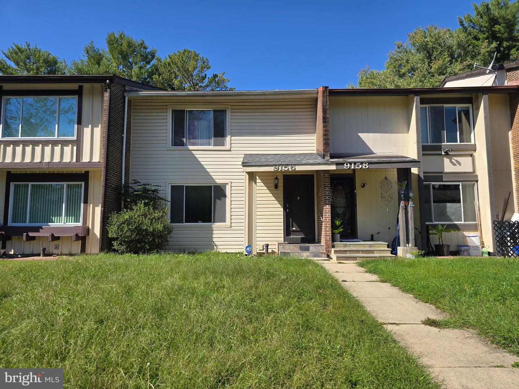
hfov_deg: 73.9
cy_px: 194
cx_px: 260
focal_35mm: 23
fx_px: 345
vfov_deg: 58.9
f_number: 1.7
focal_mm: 6.3
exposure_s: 1/655
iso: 12
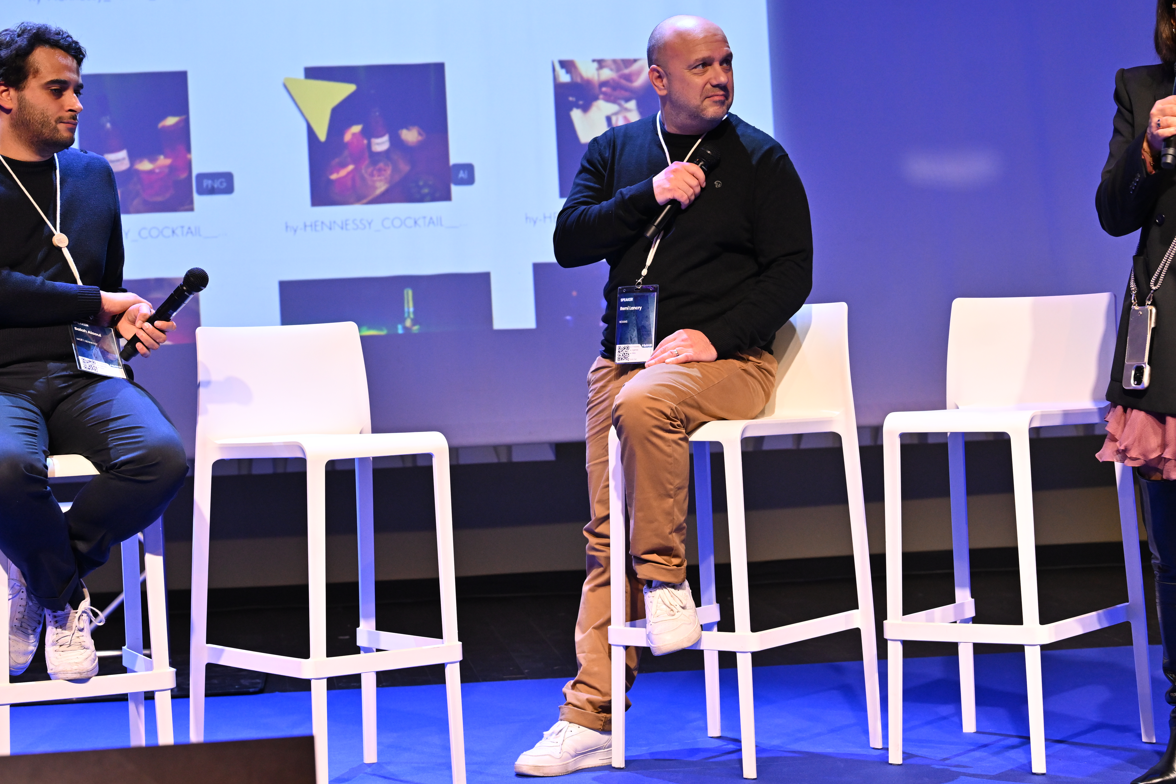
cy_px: 371
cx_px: 660
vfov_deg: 15.5
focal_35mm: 88
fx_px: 2874
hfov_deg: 23.1
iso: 1600
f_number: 4.5
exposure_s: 1/125
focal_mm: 70
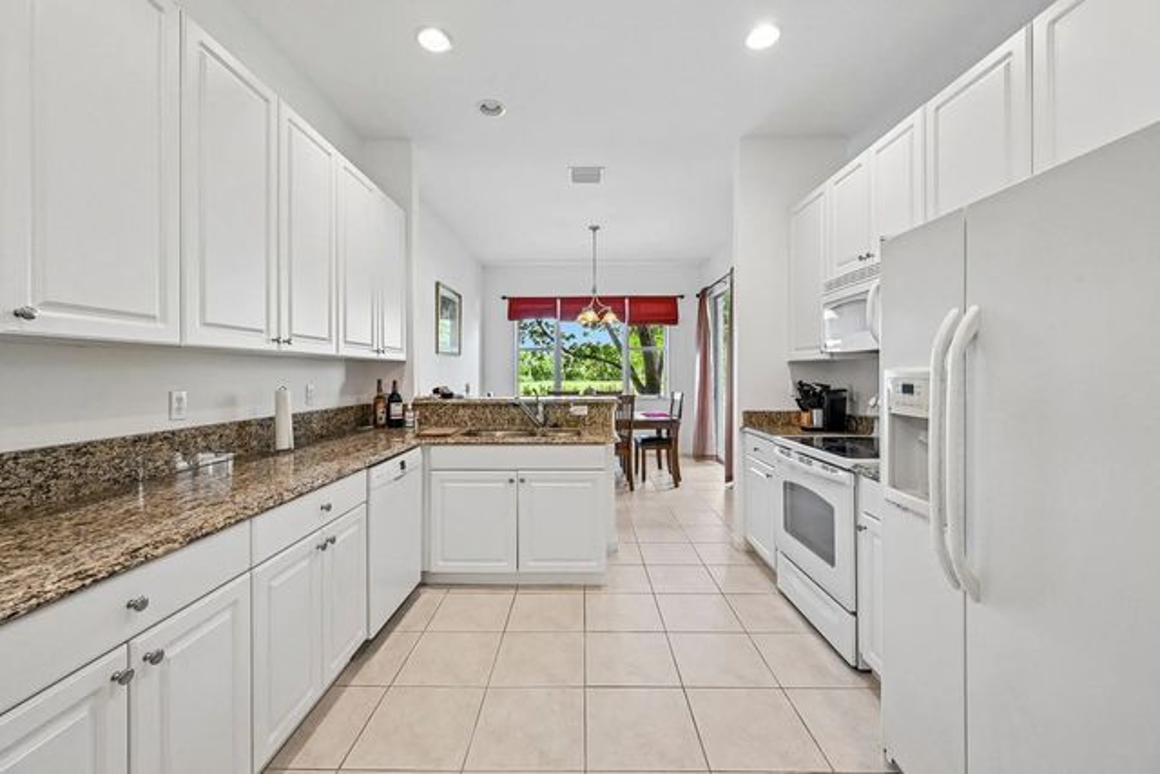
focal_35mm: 14
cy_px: 387
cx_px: 580
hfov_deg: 104.2
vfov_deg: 81.2
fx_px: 451
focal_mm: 14
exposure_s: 1/400
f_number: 8
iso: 3200
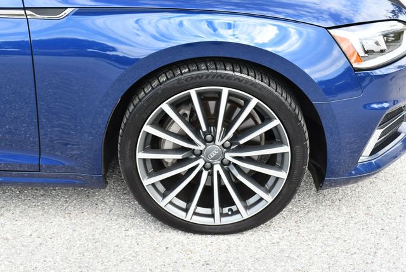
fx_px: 632
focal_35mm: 56
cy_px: 136
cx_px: 203
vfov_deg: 24.2
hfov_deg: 35.6
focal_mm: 28
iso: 280
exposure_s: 1/250
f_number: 5.6
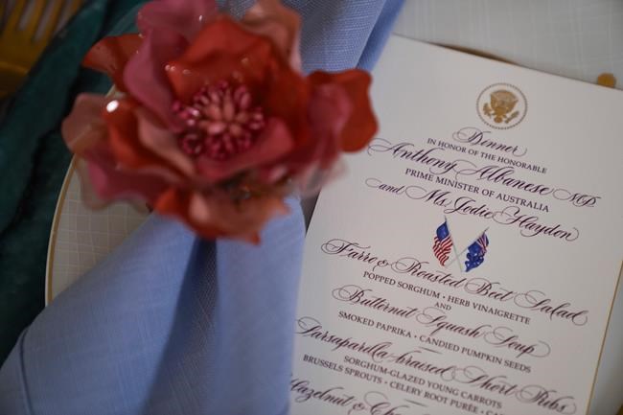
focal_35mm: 70
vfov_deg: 19.4
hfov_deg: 28.9
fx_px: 1211
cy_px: 208
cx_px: 312
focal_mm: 70
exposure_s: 1/320
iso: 1000
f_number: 2.8
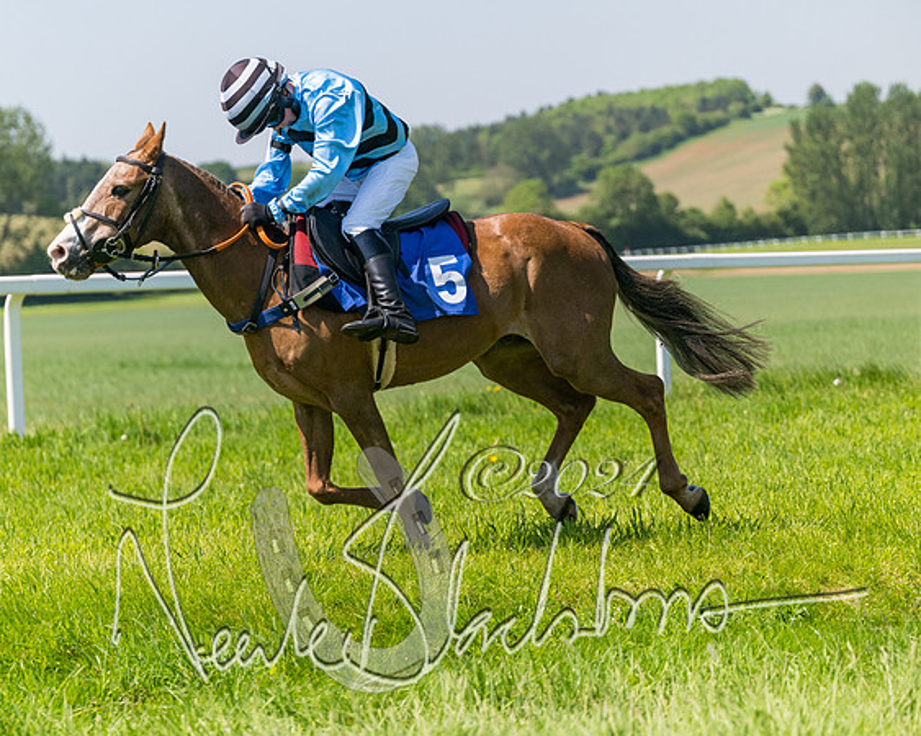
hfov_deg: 16.4
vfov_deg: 13.2
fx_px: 3191
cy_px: 368
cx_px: 392
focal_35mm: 117
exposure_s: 1/6400
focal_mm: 104
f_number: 4
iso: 400
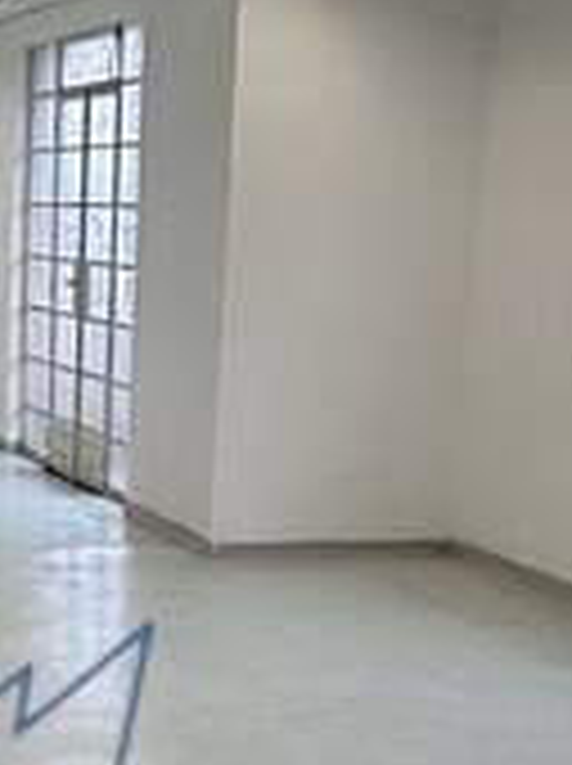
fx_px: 1966
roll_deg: -0.6
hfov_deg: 15.9
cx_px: -126
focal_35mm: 89
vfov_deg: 21.0
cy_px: 824
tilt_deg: -18.8
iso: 50
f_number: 2.2
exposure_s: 1/120
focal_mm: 2.22
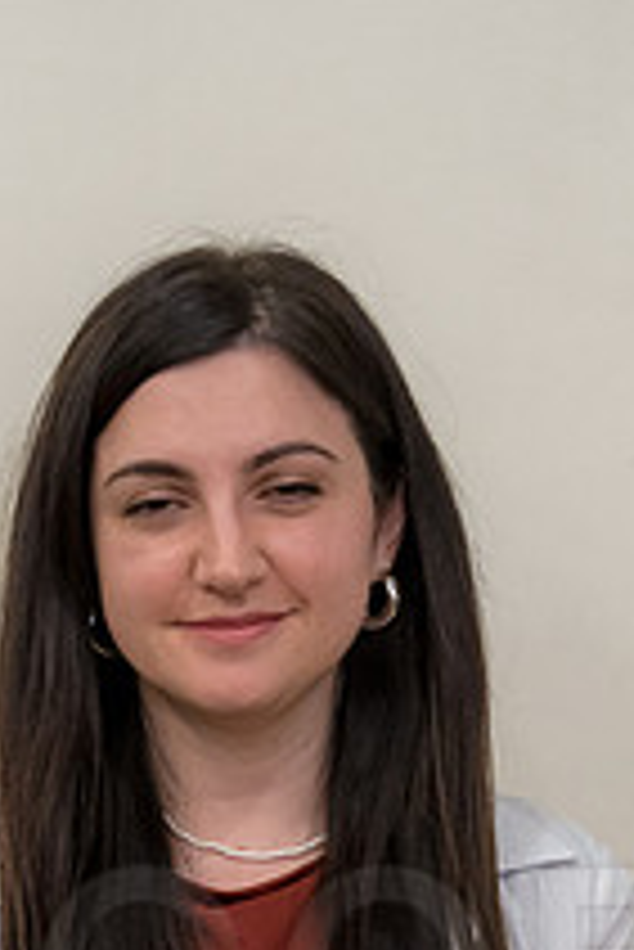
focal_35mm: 256
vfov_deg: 8.0
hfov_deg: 5.4
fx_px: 6751
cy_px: 982
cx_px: 126
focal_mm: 120
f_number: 4
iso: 5000
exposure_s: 1/80
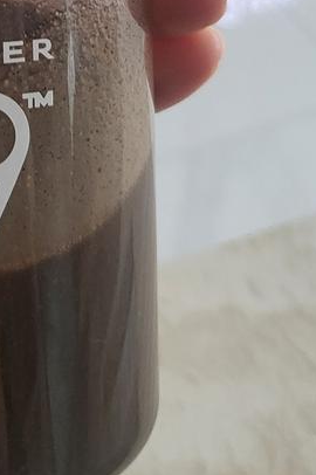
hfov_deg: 14.5
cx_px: -62
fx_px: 1200
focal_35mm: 91
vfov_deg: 20.9
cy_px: -90
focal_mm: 4.25
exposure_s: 1/60
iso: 250
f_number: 1.8
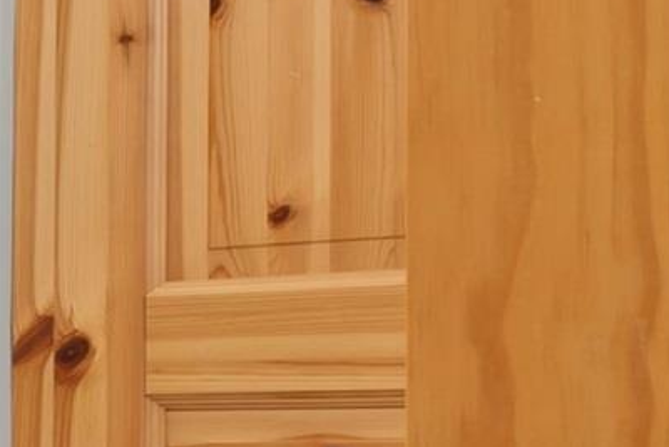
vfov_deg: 11.0
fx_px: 2286
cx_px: -1718
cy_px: 458
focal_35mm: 123
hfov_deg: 9.3
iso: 80
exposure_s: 3.2
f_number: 8
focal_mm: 16
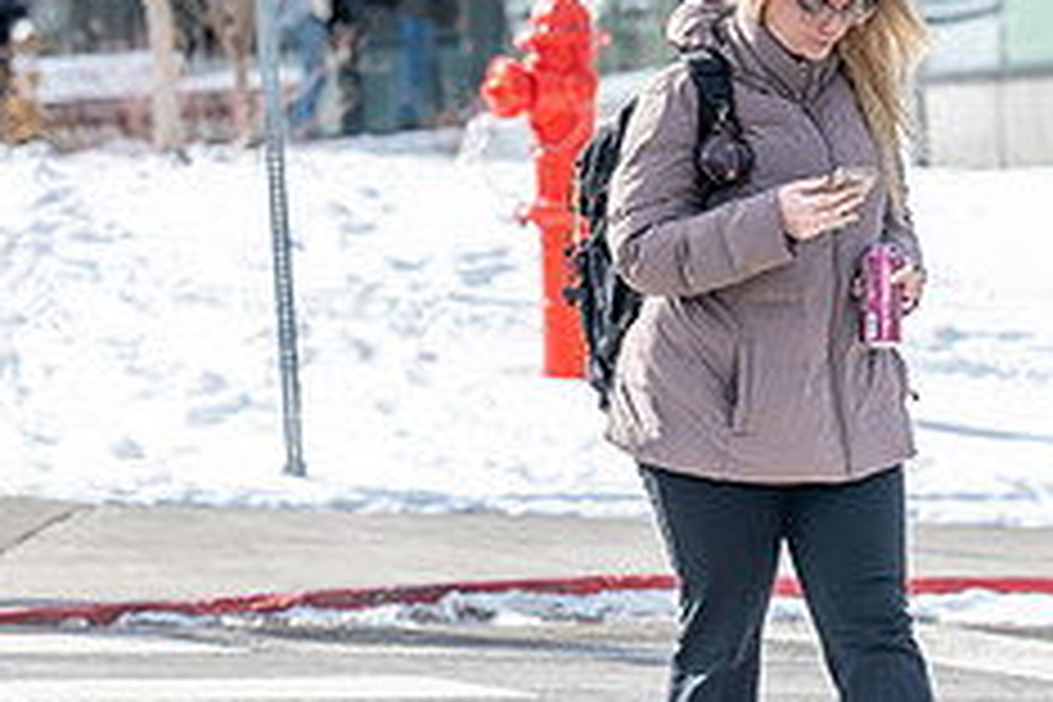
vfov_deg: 4.2
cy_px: 123
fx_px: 9564
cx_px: 375
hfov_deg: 6.3
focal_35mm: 327
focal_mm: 120
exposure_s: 1/800
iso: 100
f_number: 4.5
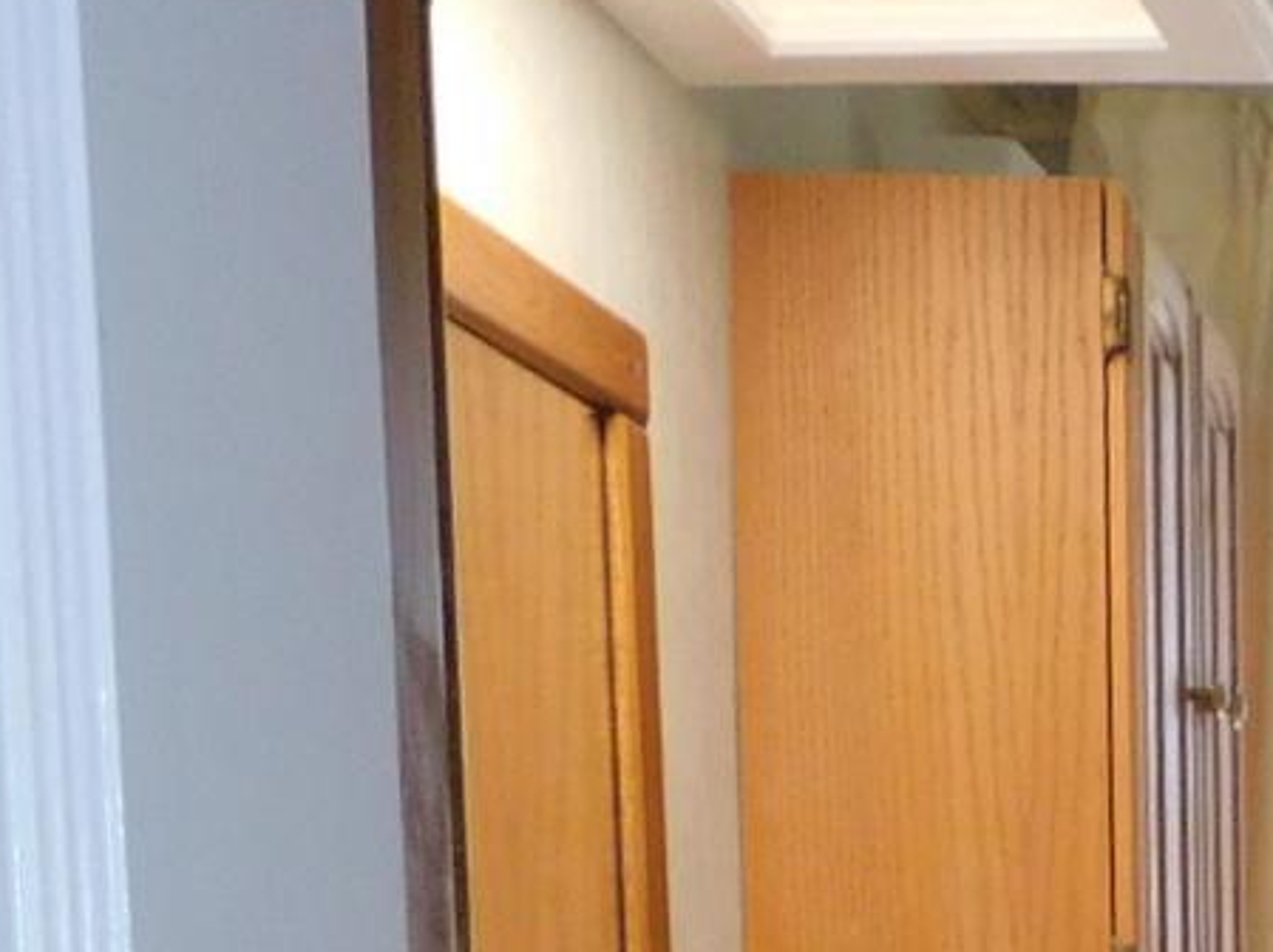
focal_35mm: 105
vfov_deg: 12.8
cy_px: 1683
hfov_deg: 16.2
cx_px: 2189
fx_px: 3858
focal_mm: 4
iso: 200
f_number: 3
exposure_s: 1/30
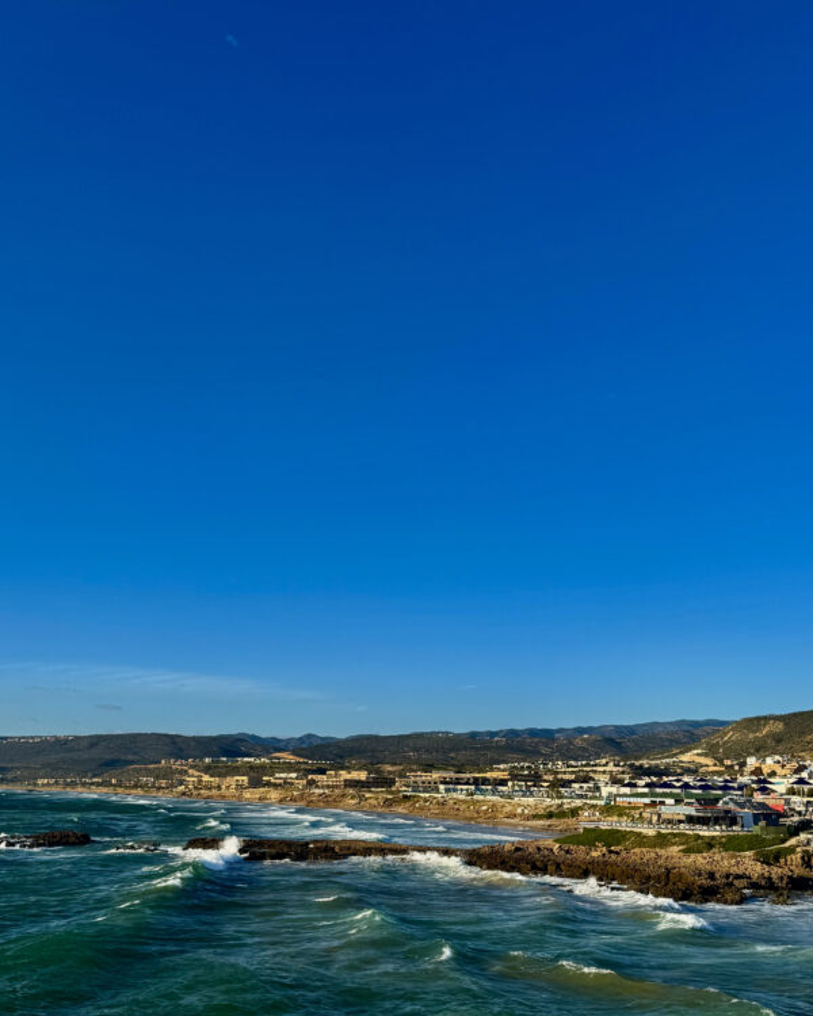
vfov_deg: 55.0
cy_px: 639
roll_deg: -1.5
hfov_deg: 45.7
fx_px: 962
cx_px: 347
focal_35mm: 32
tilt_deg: +5.6
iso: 80
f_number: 1.78
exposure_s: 1/4049
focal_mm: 6.76
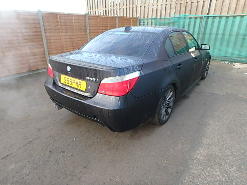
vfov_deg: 63.4
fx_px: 150
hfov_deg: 79.0
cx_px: 124
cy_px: 92
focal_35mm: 21
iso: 800
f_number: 3.5
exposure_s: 1/250
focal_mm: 3.7
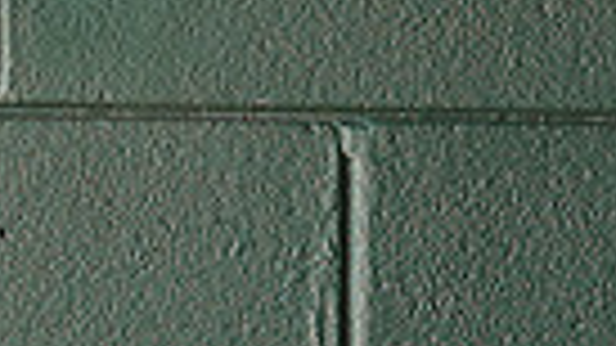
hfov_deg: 5.7
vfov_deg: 3.2
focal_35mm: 376
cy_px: 92
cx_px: 719
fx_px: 6140
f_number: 2.8
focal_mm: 85
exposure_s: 1/200
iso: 160
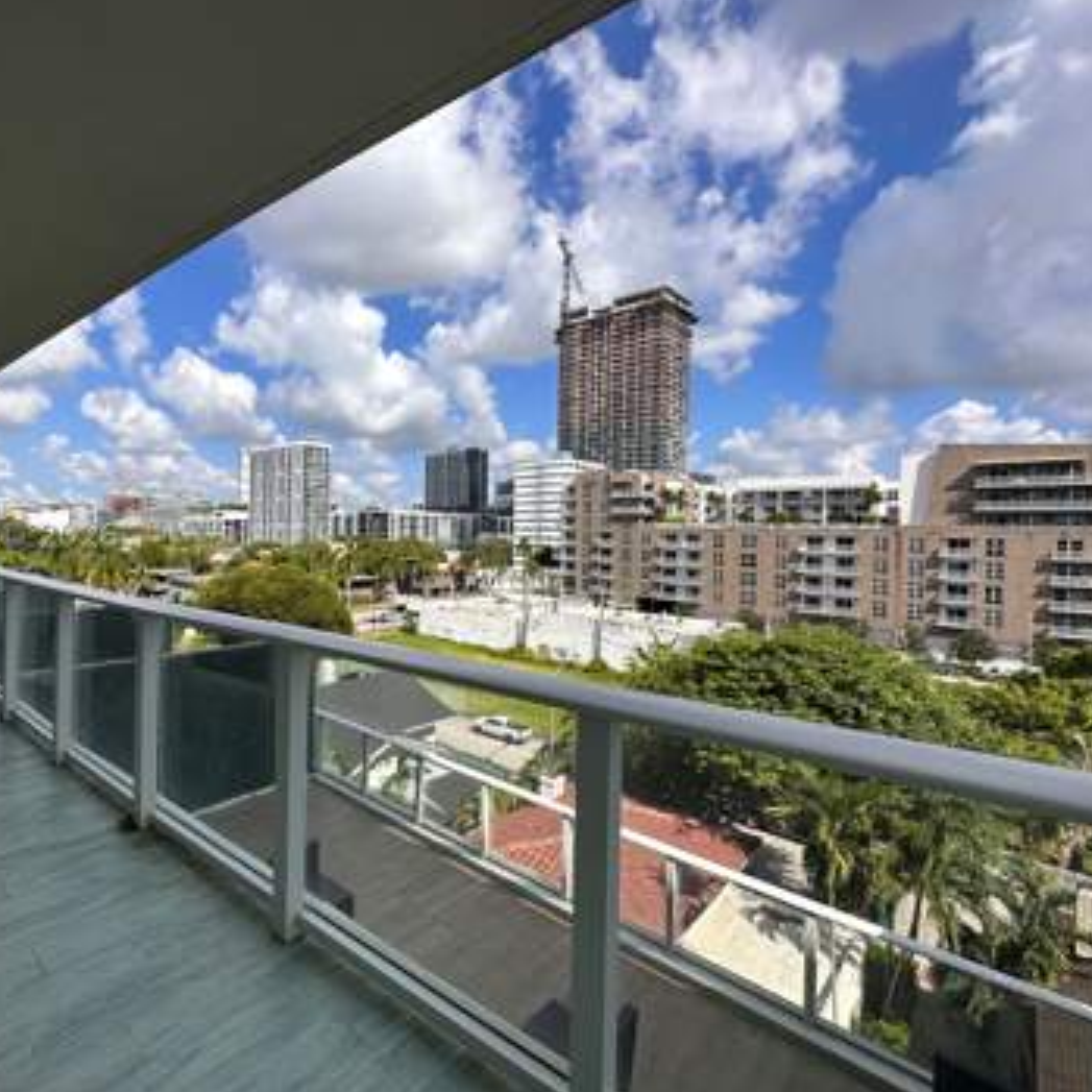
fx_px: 607
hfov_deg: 82.3
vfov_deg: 84.0
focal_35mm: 17
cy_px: 535
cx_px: 407
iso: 50
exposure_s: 1/3205
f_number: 2.2
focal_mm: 2.22
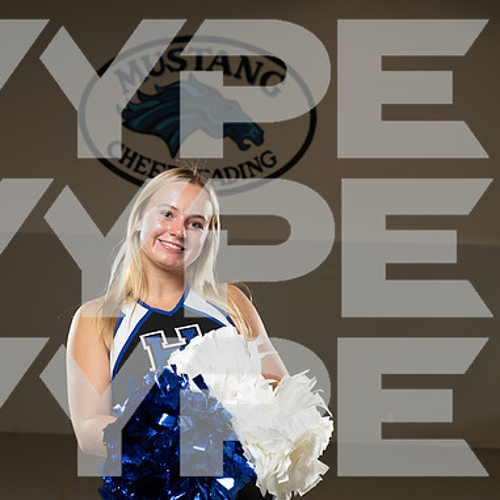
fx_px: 931
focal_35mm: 57
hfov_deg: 29.8
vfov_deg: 30.0
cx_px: 159
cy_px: 249
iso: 500
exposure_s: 1/250
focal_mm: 44
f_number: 5.6
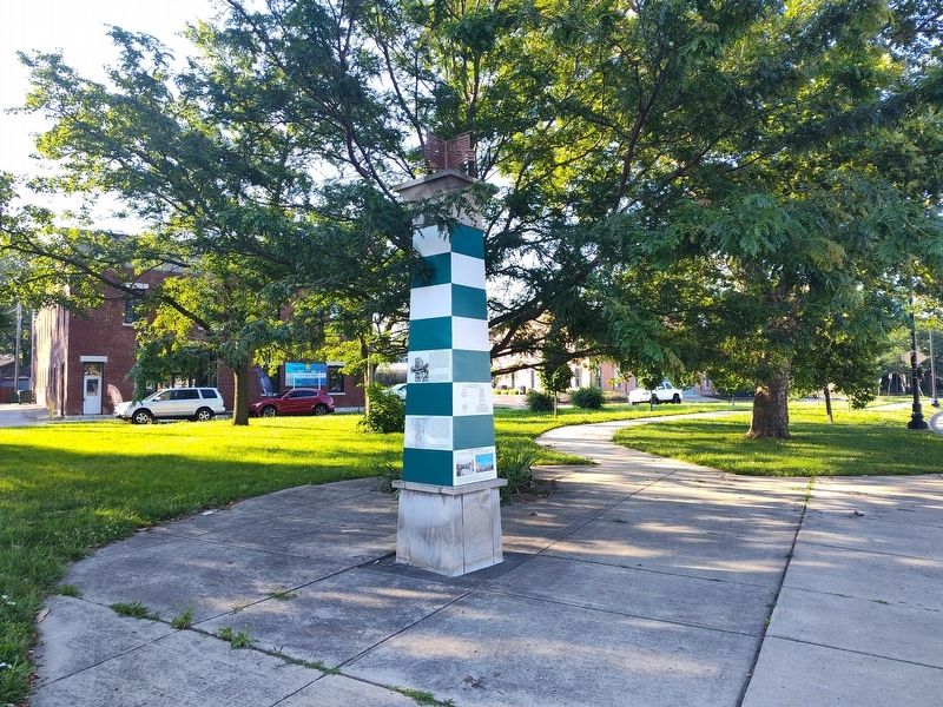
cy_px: 354
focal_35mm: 23
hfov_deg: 73.9
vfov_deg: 58.9
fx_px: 627
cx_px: 472
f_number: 1.8
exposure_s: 1/200
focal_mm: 5.56
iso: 130
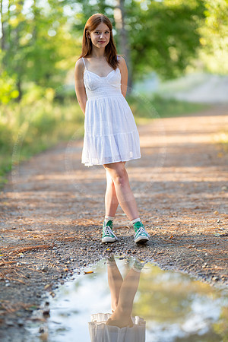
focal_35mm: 85
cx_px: 114
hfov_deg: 16.1
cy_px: 171
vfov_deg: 23.9
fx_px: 807
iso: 160
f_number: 1.2
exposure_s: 1/800
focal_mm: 85
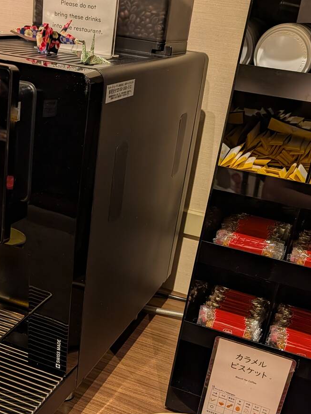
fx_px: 526
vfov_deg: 42.3
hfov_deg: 32.8
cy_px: 280
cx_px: 112
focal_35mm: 44
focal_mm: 6.9
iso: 432
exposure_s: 1/120
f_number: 1.68
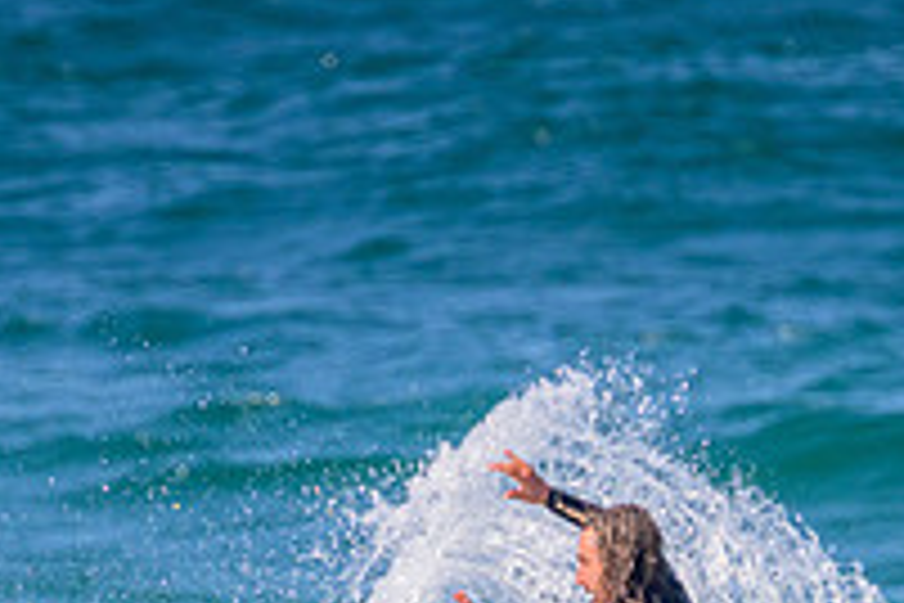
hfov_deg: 0.9
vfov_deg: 0.6
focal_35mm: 2306
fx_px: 57902
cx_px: 576
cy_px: 844
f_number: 11
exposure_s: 1/1600
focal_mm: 800
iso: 900
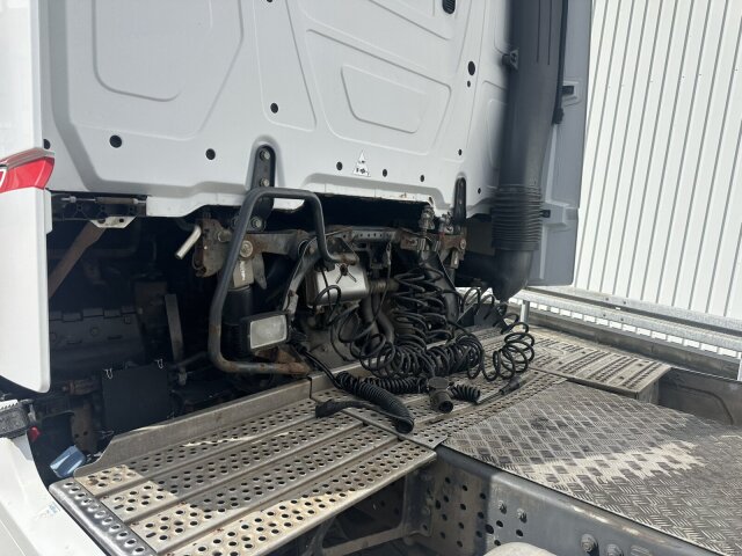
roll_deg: -7.7
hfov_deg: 71.6
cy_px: 278
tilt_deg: -14.4
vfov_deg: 56.8
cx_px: 371
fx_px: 514
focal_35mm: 24
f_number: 1.78
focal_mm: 6.86
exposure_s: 1/5525
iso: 80
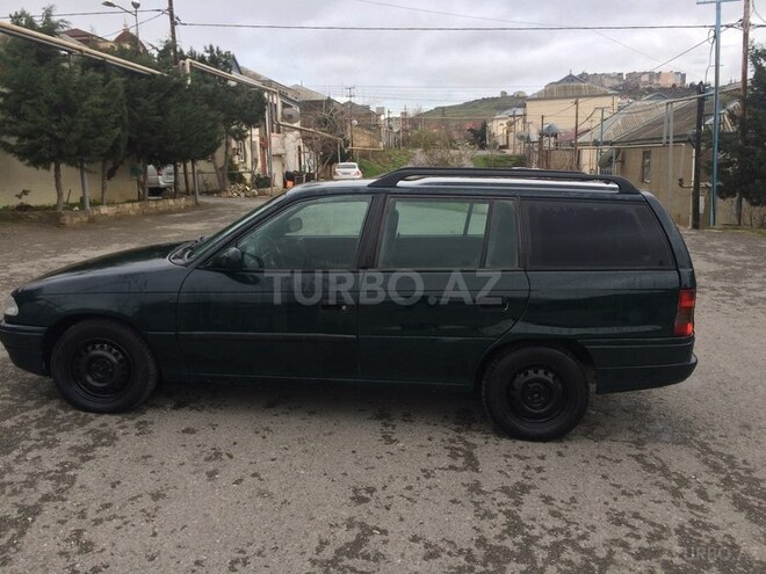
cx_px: 383
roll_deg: +1.5
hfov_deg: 61.7
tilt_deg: -9.5
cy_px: 287
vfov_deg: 48.2
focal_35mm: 29
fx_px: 642
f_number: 2.2
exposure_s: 1/100
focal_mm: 4.15
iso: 50
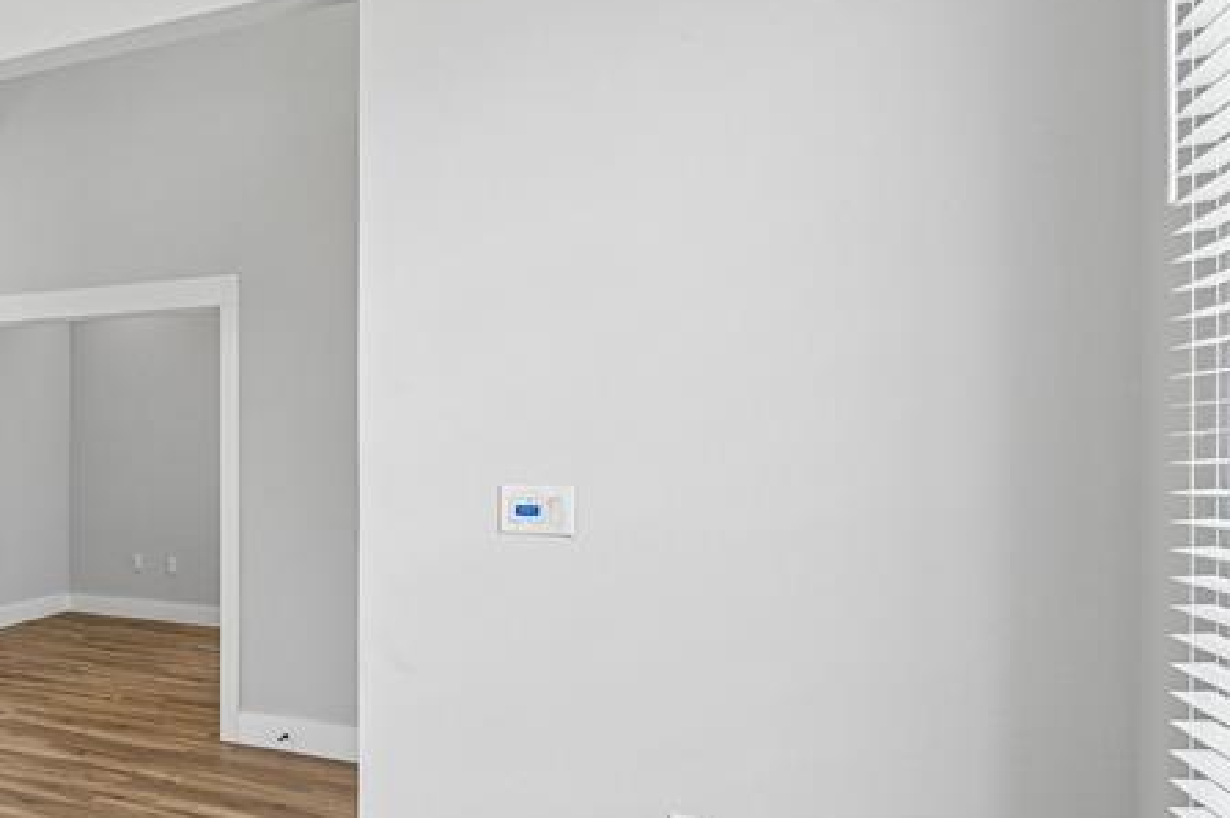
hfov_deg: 47.1
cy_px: 456
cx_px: -44
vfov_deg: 41.0
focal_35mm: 32
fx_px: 1092
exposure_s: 1/100
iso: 400
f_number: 8
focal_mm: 14
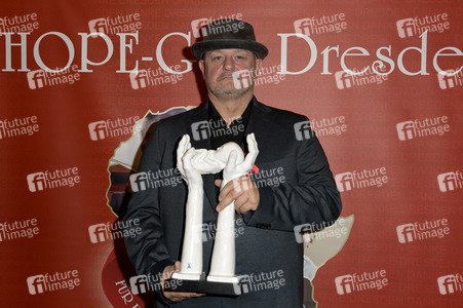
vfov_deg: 37.8
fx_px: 450
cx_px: 232
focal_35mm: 35
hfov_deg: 54.5
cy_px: 154
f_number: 5
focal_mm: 35
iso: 800
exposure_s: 1/250
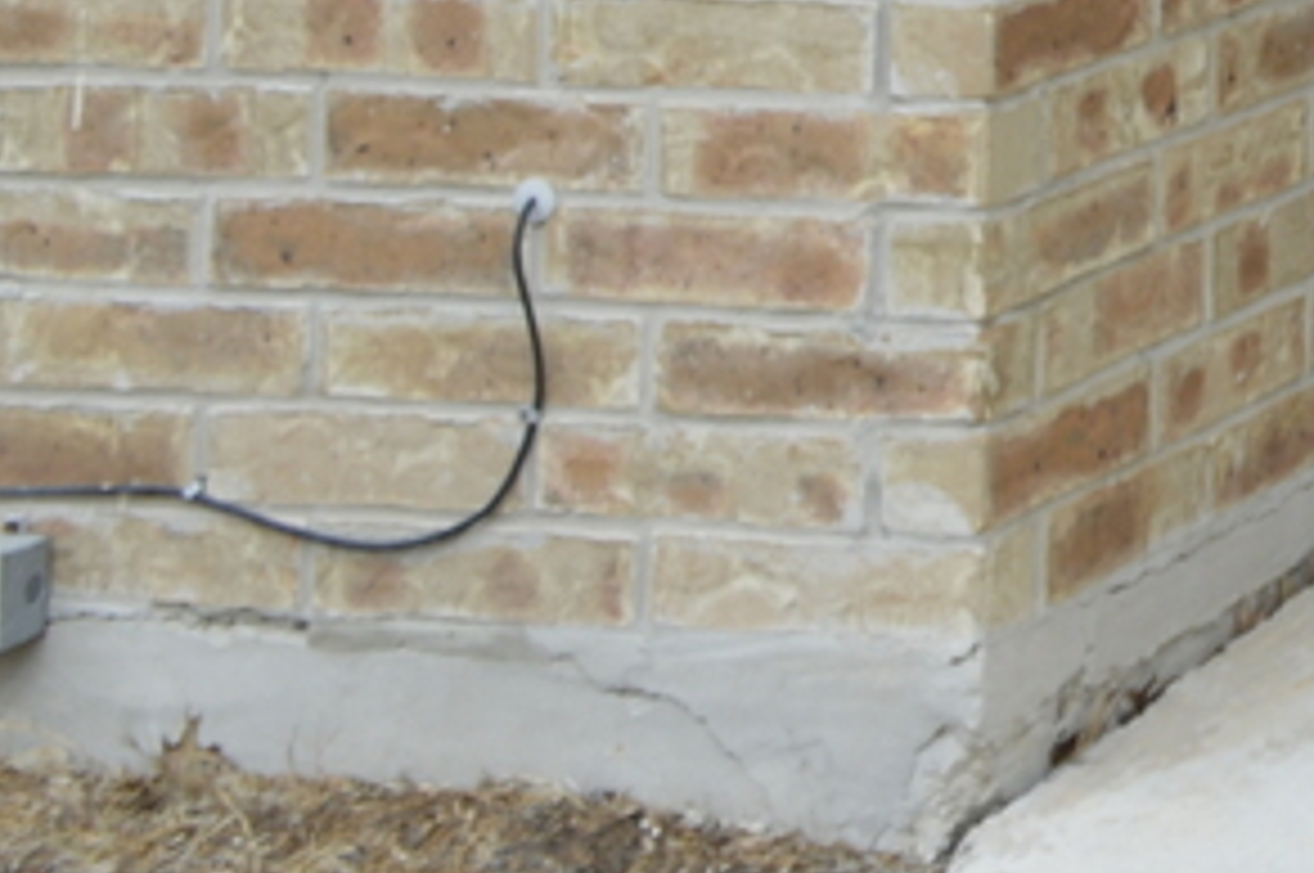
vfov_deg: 8.4
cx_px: 2952
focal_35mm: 150
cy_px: -1206
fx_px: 5469
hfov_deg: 11.7
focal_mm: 18
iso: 100
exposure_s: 1/160
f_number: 6.3
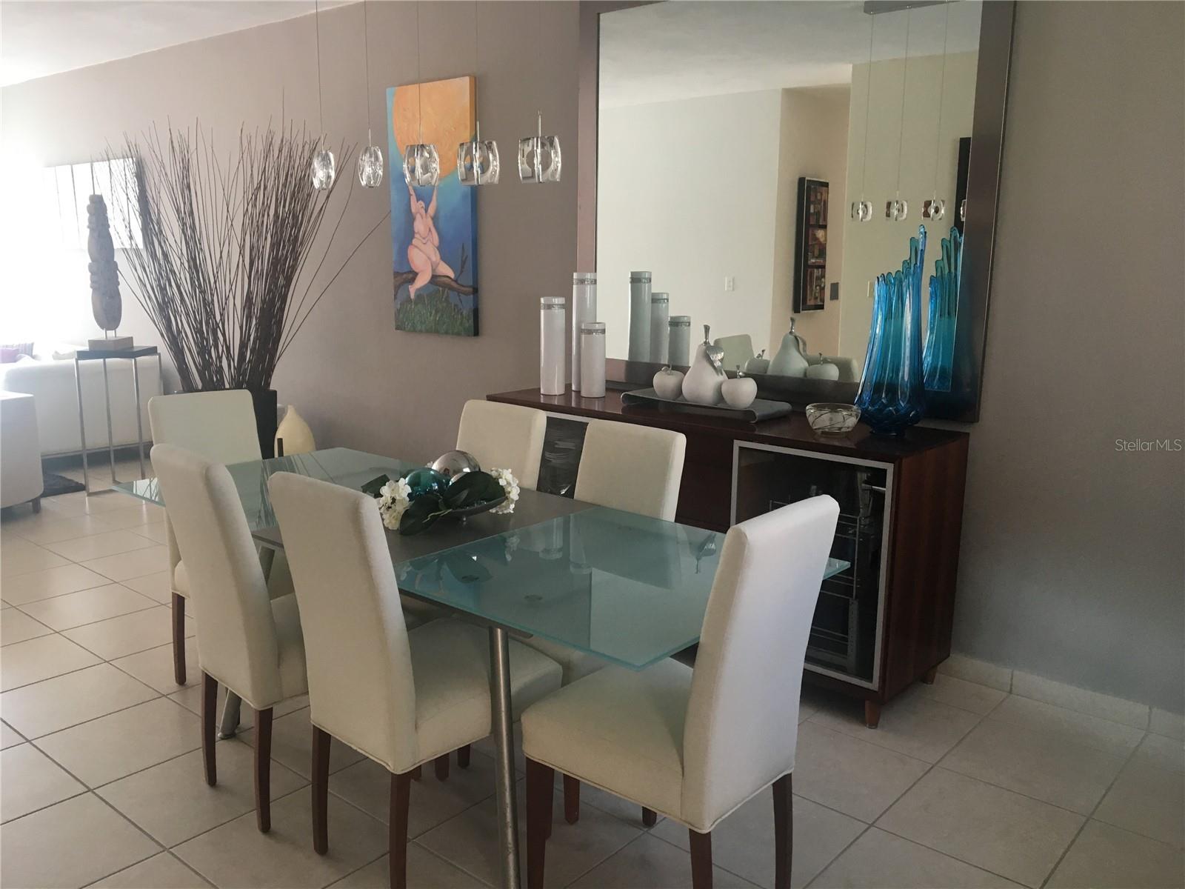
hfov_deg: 61.7
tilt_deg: -10.8
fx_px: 993
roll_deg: -0.6
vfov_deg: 48.2
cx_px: 592
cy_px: 444
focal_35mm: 29
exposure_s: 1/30
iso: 40
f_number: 2.2
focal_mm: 4.15
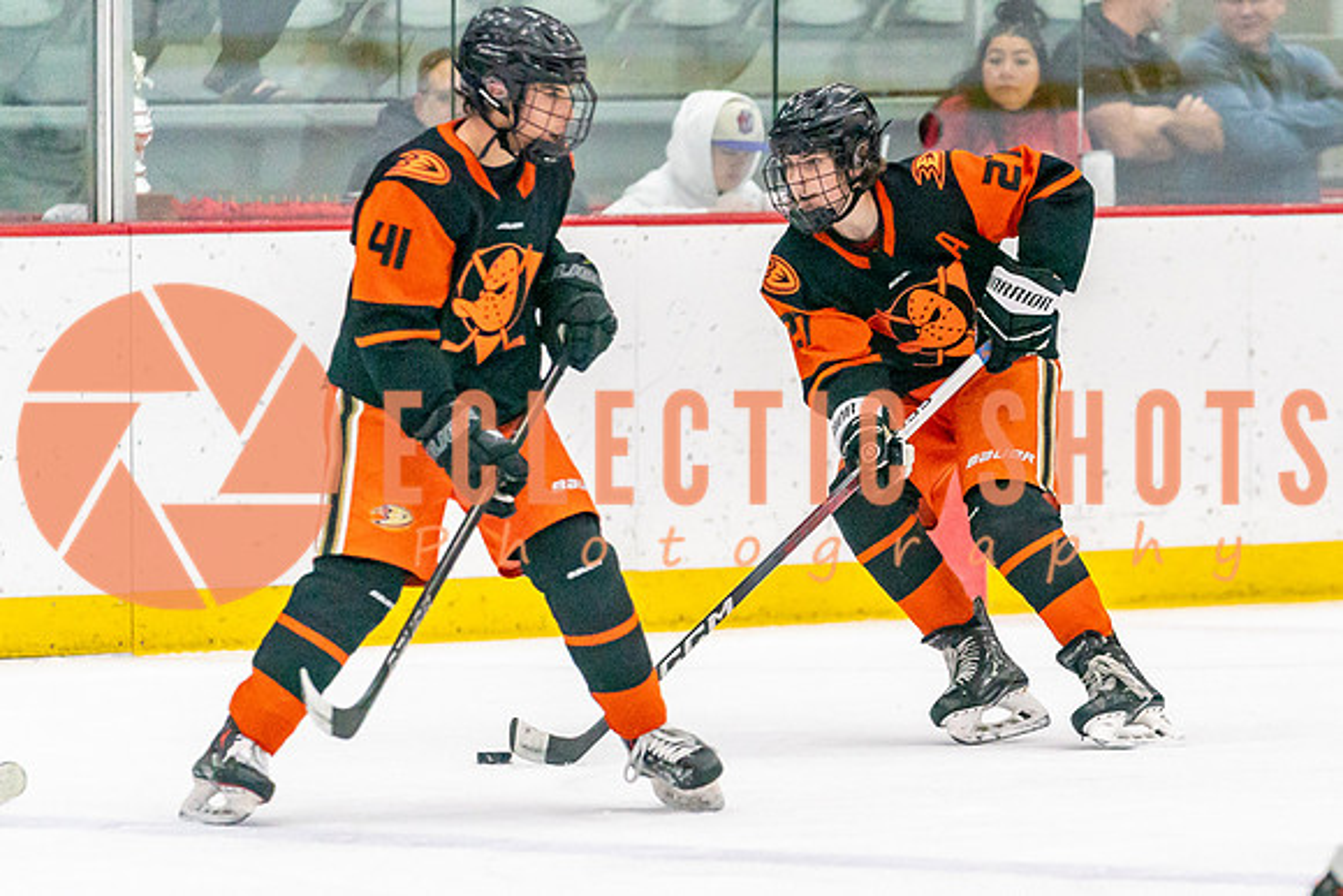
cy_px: 568
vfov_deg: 3.5
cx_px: 972
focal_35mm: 391
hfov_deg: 5.3
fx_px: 14586
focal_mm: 200
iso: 3200
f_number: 2.8
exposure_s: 1/1250
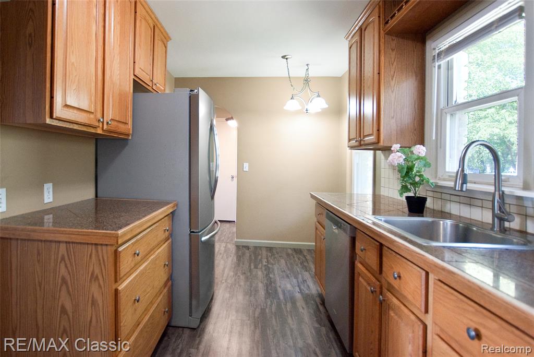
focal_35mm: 18
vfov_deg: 67.5
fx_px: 267
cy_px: 178
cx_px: 267
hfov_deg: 90.0
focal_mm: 12
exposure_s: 1/60
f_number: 3.5
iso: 800
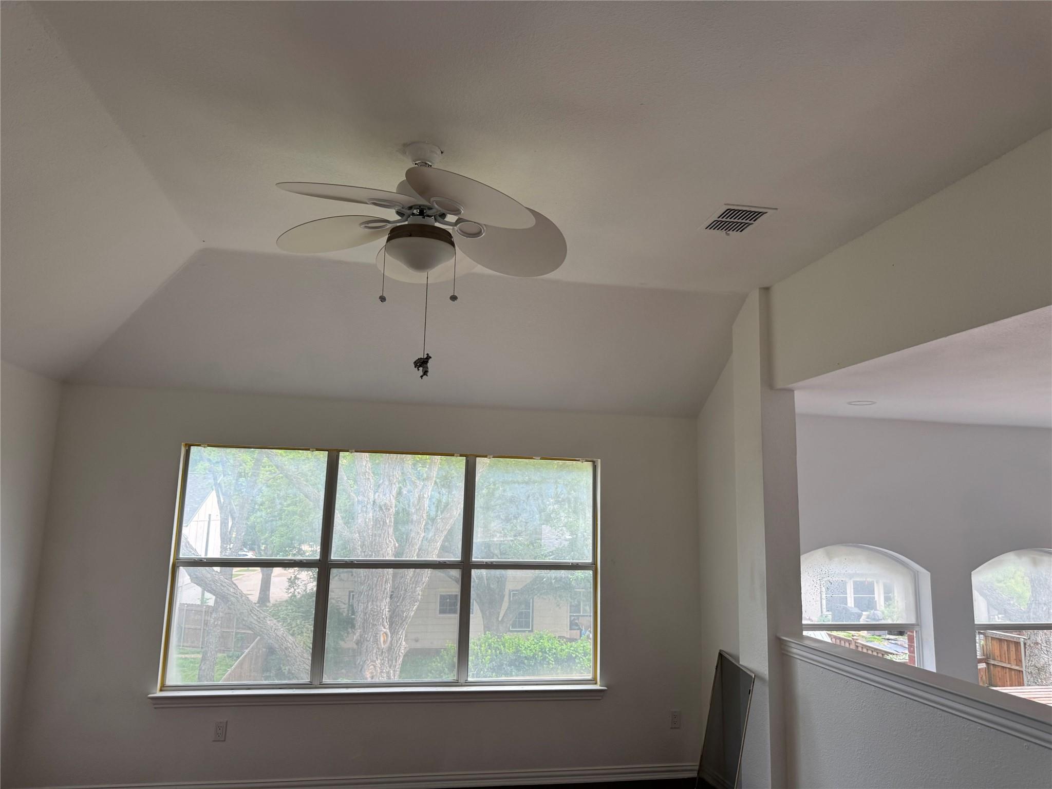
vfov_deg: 56.8
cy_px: 394
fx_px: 729
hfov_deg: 71.6
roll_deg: -0.7
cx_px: 526
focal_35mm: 24
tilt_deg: +8.7
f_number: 1.78
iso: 125
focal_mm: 6.76
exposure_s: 1/121
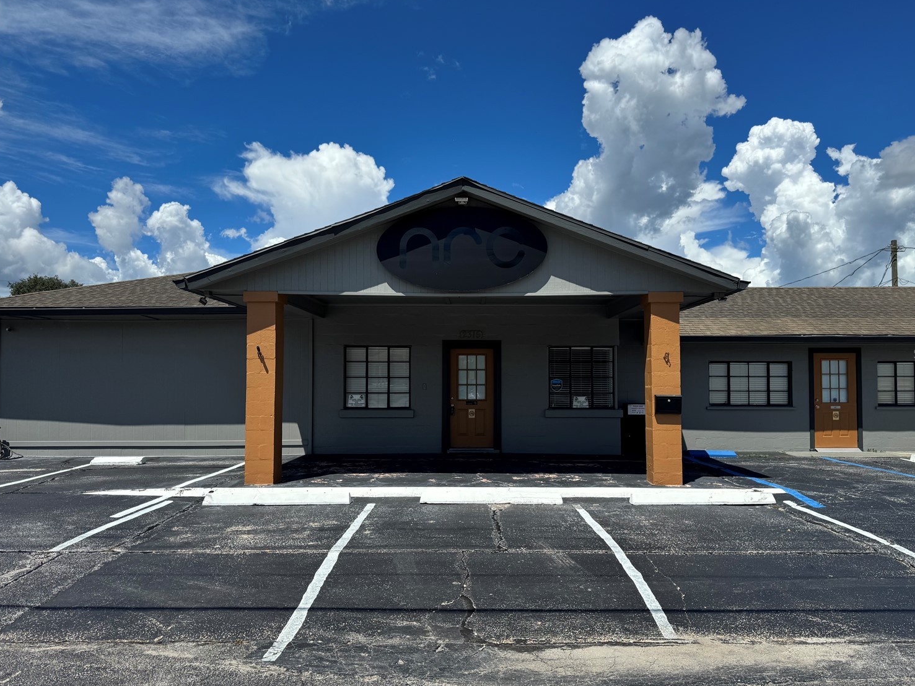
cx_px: 476
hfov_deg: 67.3
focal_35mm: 26
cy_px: 354
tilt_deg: +2.5
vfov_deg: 53.1
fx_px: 687
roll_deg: +0.0
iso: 80
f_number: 1.78
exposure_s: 1/6410
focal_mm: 6.76
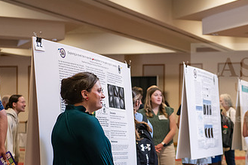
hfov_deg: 21.0
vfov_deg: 14.0
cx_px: 168
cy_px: 134
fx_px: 668
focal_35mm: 97
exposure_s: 1/160
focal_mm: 55
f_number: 3.2
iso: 1600
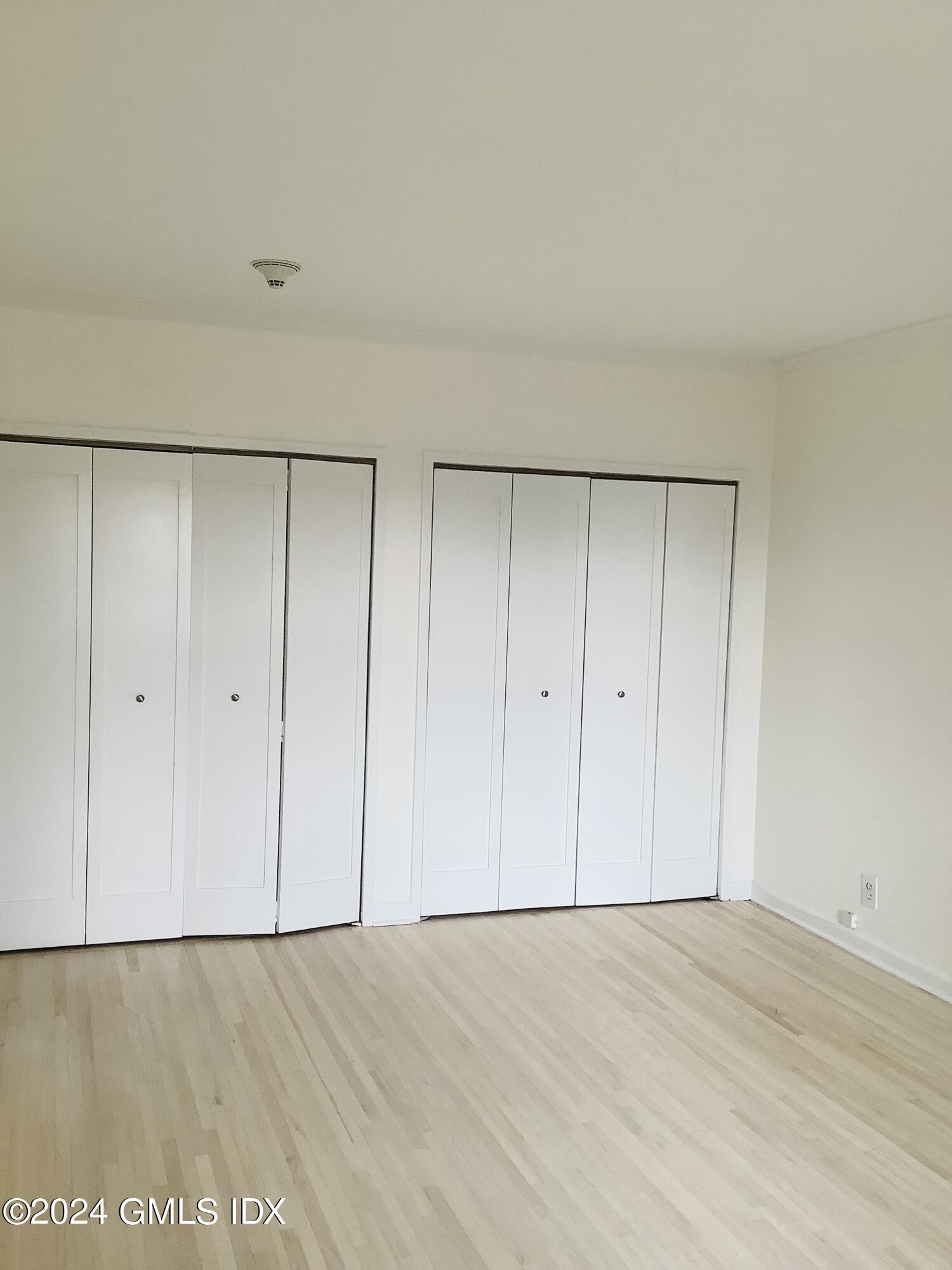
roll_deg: -2.1
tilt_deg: -3.9
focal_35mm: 31
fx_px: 1137
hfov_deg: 45.4
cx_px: 476
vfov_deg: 58.4
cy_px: 635
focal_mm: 3.3
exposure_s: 1/60
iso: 64
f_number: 2.4
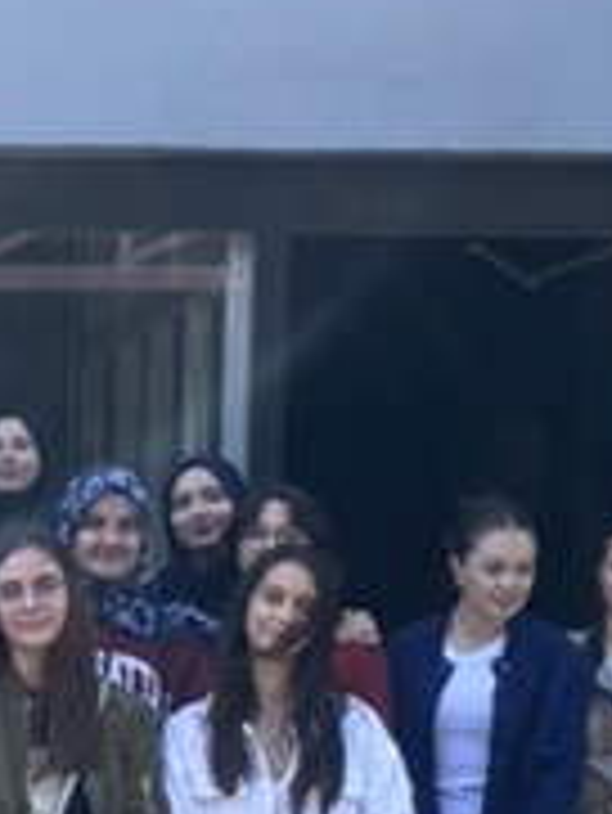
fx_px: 3461
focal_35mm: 147
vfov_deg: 13.3
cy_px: 801
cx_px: -333
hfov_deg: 9.8
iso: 32
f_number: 1.8
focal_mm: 4.25
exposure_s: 1/623
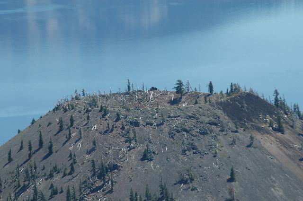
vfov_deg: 4.6
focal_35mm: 300
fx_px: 2522
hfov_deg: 6.9
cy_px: 100
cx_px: 152
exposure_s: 1/500
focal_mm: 200
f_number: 6.3
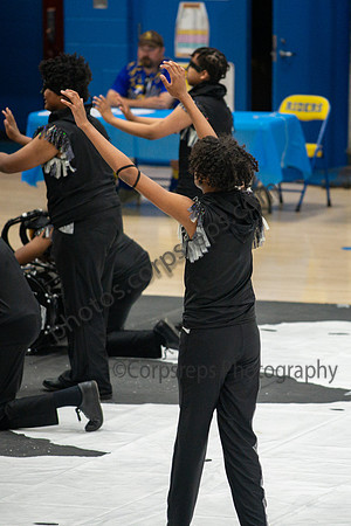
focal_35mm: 300
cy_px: 263
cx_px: 214
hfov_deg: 4.6
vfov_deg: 6.9
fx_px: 4387
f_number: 4
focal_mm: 200
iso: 4000
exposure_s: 1/500
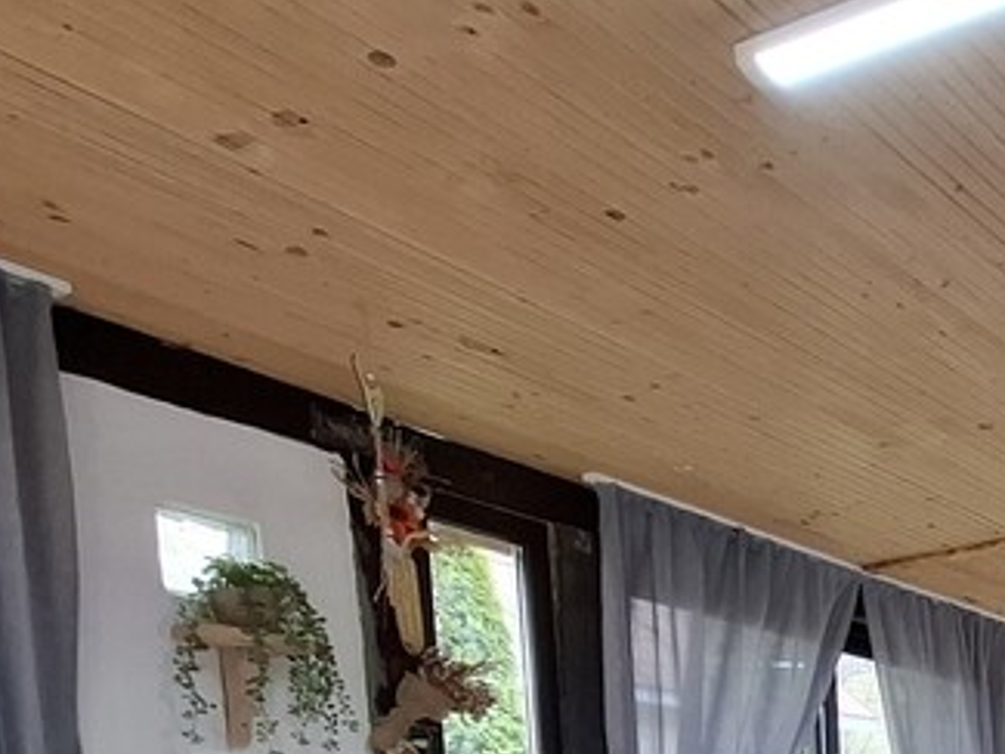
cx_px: 1342
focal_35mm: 41
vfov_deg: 27.2
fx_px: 1191
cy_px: 1066
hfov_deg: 32.6
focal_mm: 1.74
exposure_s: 1/50
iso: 100
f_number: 2.2
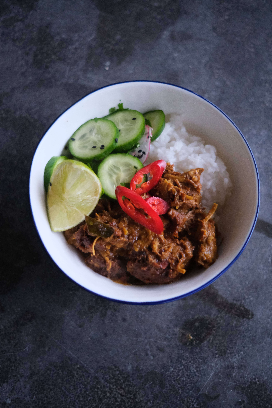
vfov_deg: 54.4
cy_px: 204
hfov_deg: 37.9
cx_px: 136
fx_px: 397
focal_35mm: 35
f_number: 2
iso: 2500
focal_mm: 23
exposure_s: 1/100
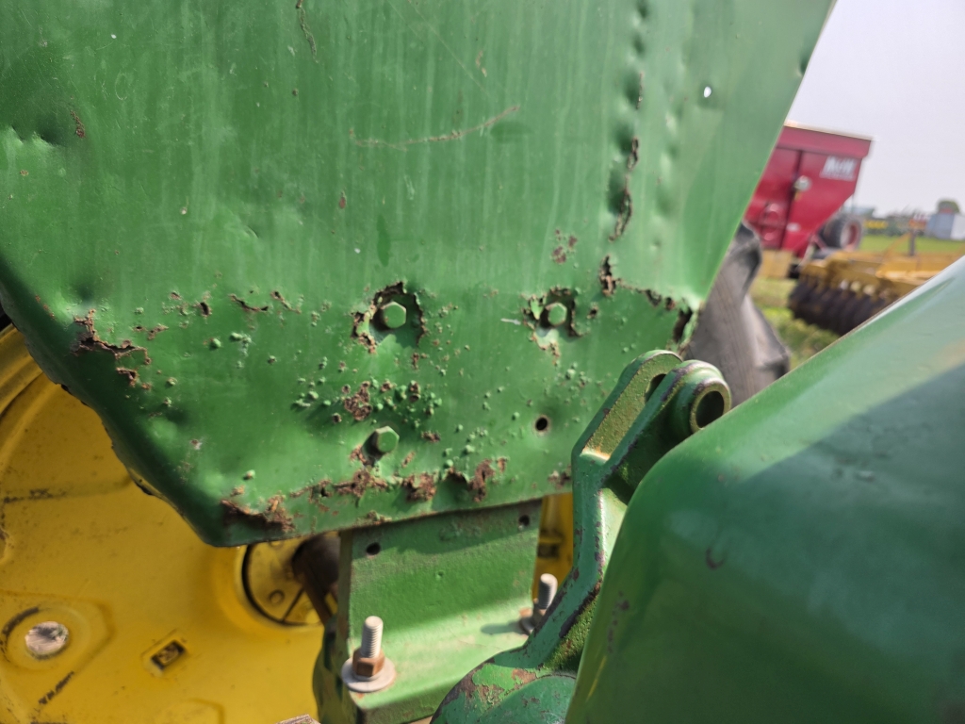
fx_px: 641
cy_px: 362
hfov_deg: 73.9
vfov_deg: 58.9
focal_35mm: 23
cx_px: 482
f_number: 1.7
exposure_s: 1/2977
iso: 80
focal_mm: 6.3
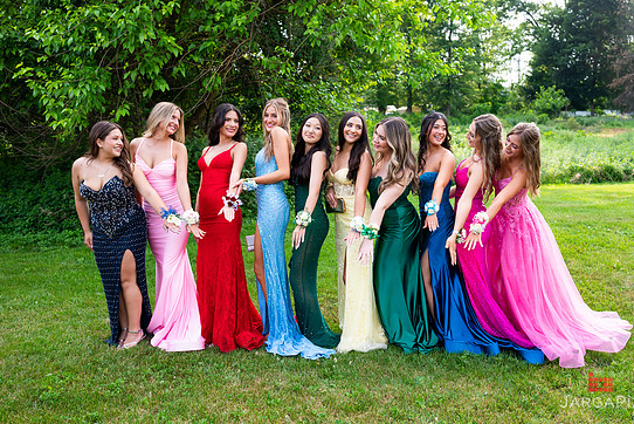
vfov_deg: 38.9
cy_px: 201
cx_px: 332
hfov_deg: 55.7
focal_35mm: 34
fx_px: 599
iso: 320
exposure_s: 1/640
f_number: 3.2
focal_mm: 27
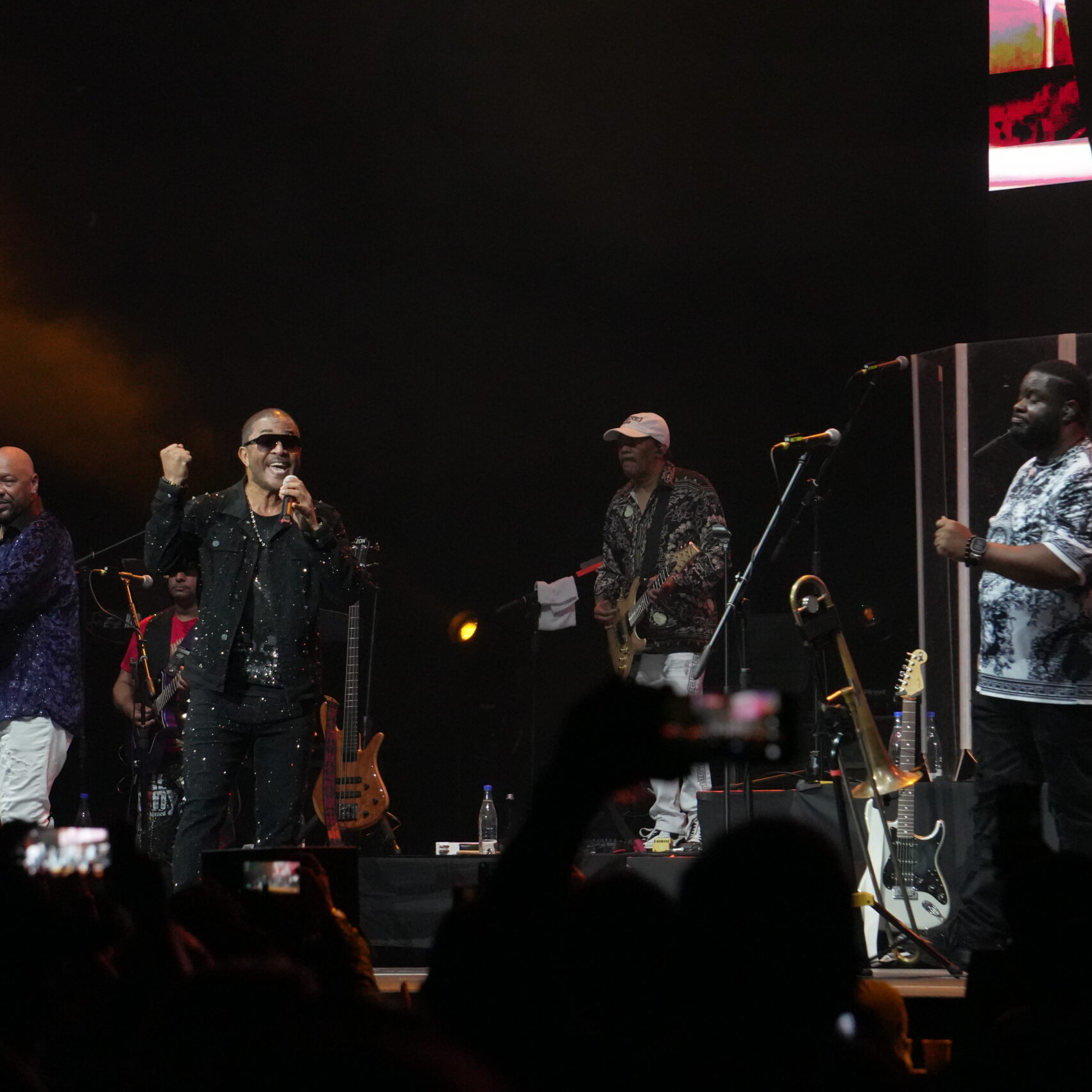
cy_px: 546
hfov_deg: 7.3
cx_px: 451
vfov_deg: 7.3
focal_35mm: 240
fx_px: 8553
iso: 4000
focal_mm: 125
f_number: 5.6
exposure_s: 1/400
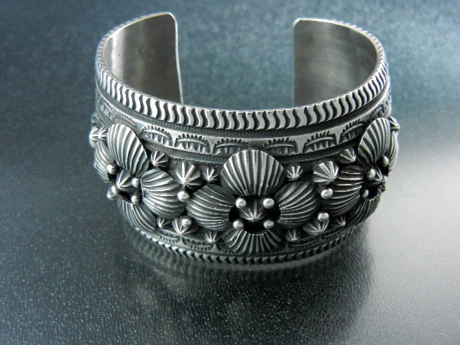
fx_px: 598
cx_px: 230
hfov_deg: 42.1
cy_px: 172
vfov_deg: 32.2
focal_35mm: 45
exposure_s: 1/15.2
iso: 400
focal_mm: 8.1
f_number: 3.8
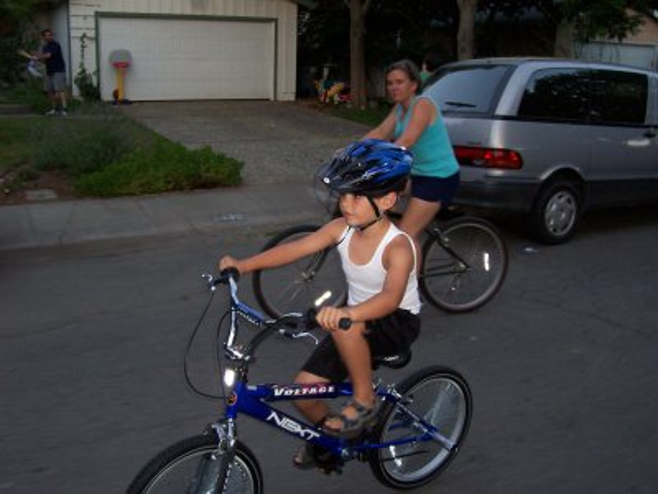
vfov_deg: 38.7
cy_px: 247
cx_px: 329
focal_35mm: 37
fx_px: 703
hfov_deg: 50.1
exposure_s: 1/60
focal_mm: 5.6
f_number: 2.8
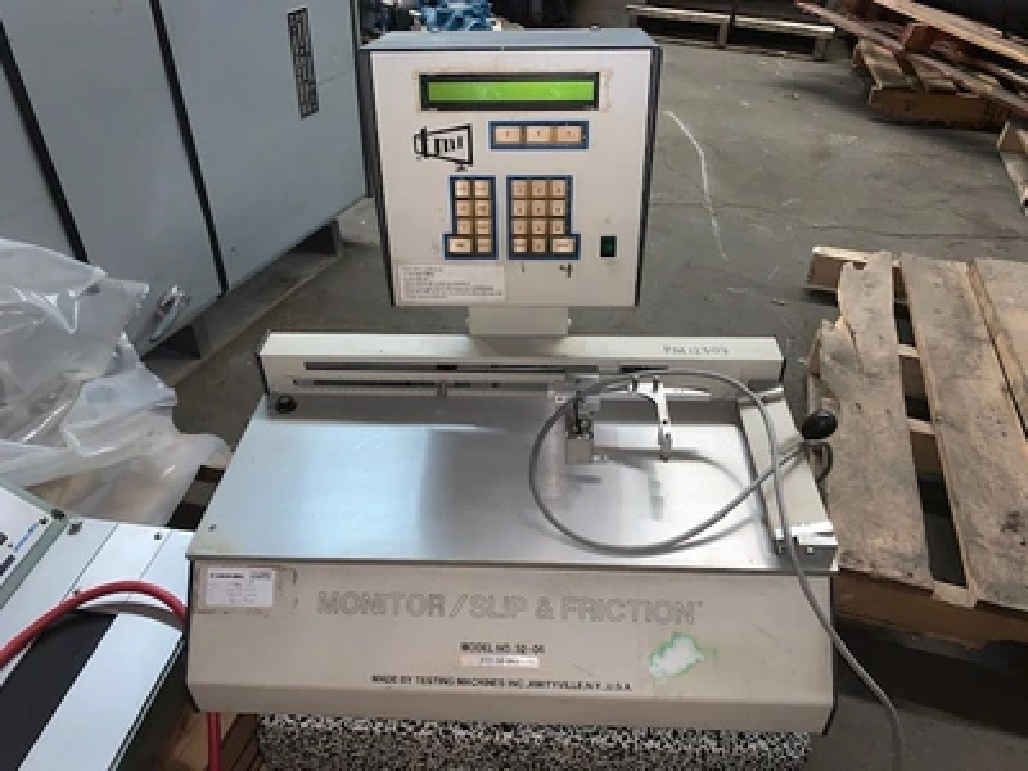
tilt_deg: -37.9
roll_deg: -1.3
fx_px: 772
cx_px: 514
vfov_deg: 53.1
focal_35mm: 26
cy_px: 386
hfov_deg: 67.3
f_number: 1.8
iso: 100
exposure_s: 1/15
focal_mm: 4.25
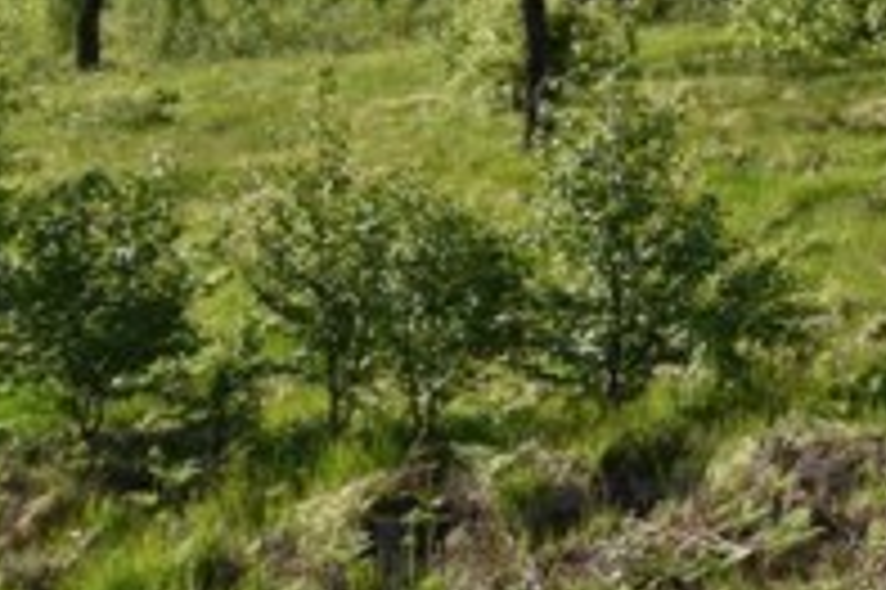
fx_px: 1795
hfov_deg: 18.7
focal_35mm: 73
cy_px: -327
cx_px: 1741
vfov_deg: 16.7
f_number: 7.1
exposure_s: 1/320
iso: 100
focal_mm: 12
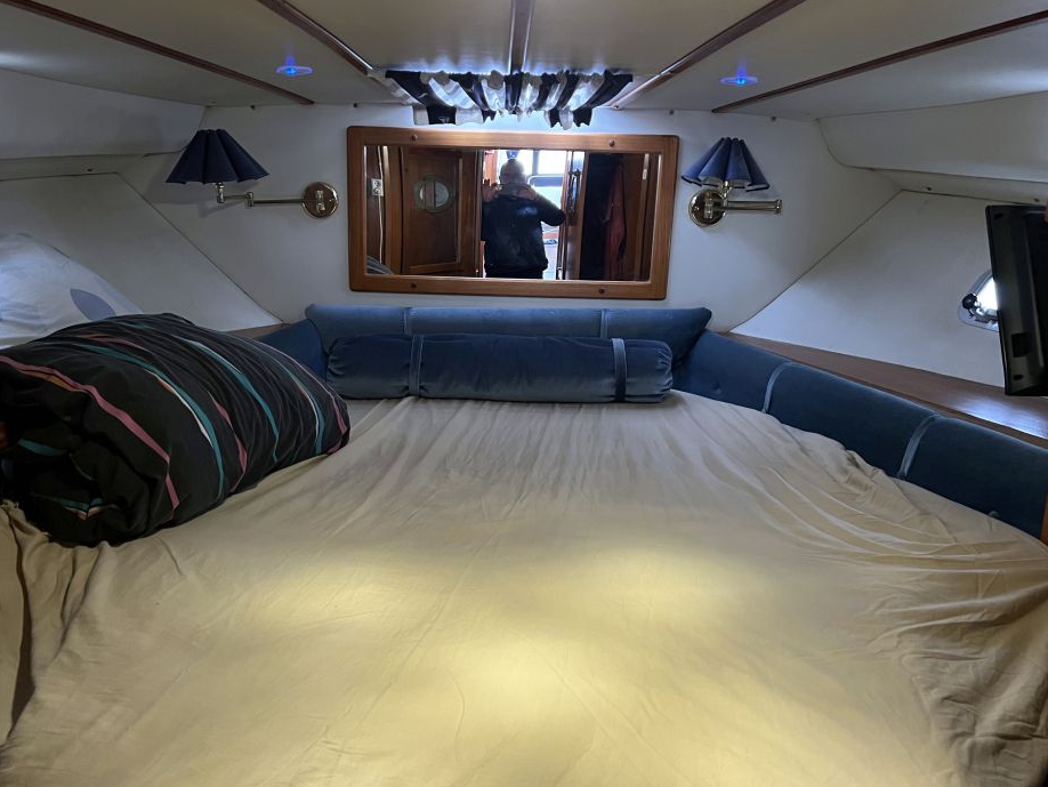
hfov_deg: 61.6
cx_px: 491
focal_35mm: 29
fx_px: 878
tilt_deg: -14.8
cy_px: 392
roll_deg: +0.9
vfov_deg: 48.2
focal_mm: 5.7
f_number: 1.5
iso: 500
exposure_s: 1/40
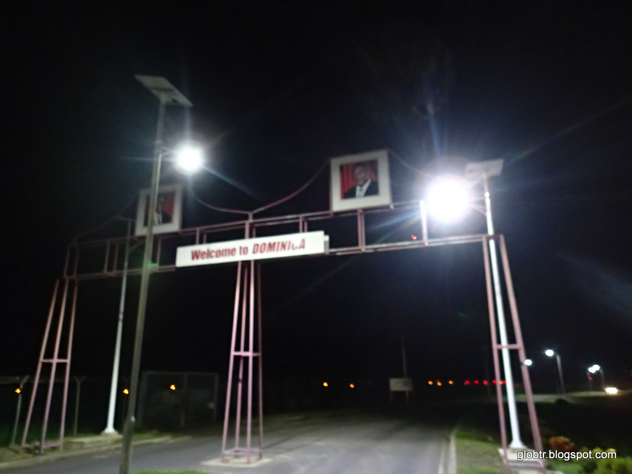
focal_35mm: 25
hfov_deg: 69.4
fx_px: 456
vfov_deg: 54.9
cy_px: 237
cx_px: 316
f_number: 2
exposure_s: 1/8
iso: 800
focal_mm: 4.5
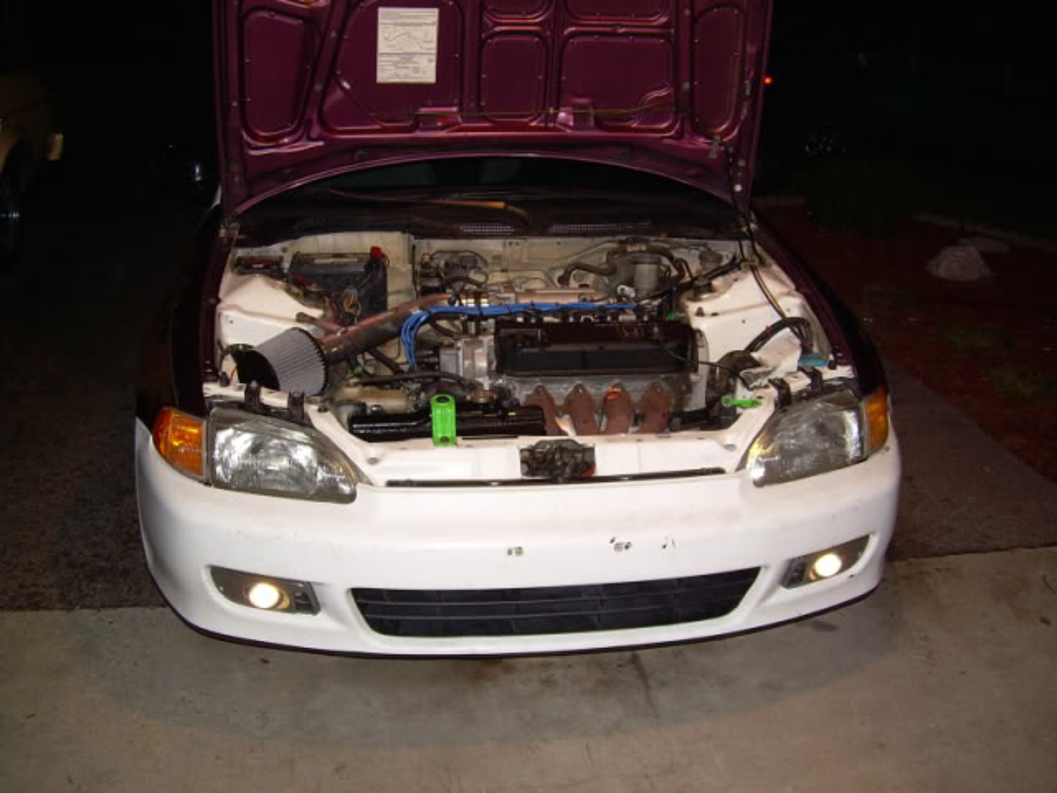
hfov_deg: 49.0
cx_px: 528
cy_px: 396
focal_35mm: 38
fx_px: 1160
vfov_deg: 37.7
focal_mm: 6.3
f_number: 2.8
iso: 92
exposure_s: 1/60
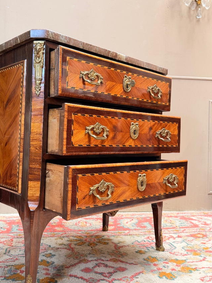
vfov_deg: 53.9
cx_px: 74
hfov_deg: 41.3
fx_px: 278
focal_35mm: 34
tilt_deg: +0.4
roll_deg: -0.5
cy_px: 133
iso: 320
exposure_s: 1/60
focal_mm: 6.76
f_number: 1.78
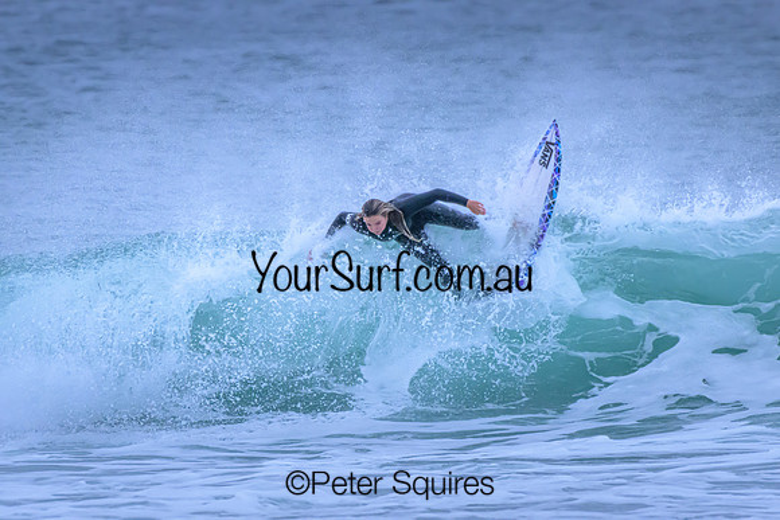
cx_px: 390
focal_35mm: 900
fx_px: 19504
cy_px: 260
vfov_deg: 1.5
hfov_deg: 2.3
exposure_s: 1/500
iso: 14400
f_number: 11
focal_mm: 900
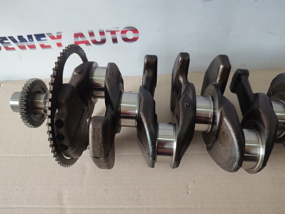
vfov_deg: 56.8
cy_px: 107
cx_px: 142
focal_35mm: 24
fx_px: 198
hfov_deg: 71.6
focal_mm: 5.89
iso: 136
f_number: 1.89
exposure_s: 1/50
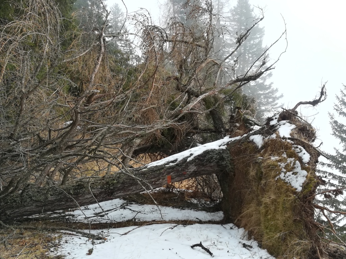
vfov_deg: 42.9
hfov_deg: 55.4
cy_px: 130
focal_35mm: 33
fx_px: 330
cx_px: 173
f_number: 2.2
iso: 50
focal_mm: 3.83
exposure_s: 1/153
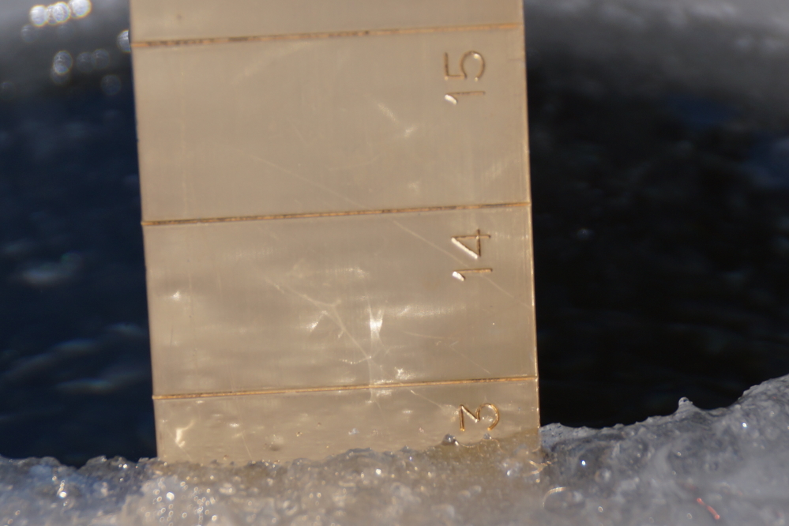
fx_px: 6903
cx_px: 394
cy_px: 263
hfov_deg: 6.5
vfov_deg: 4.4
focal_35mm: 315
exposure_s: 1/250
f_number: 6.3
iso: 100
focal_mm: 150
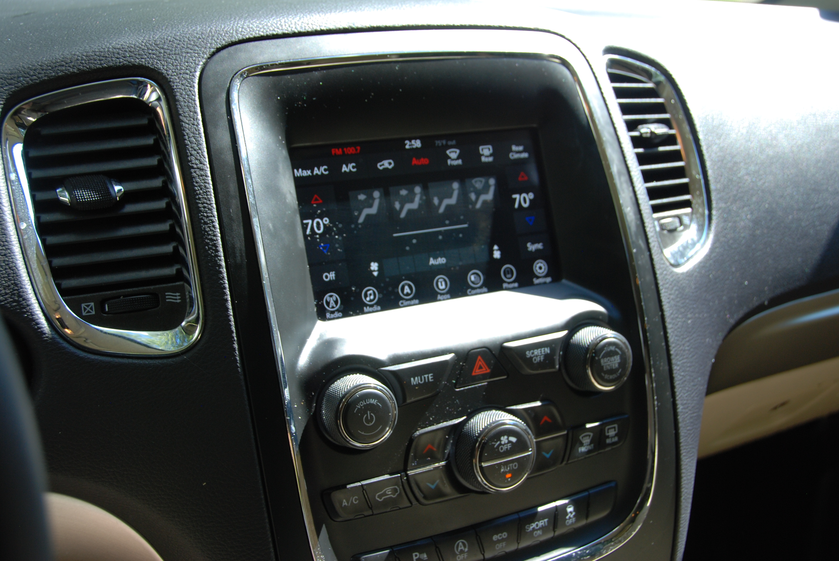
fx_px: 980
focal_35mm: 42
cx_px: 420
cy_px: 280
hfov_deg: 46.3
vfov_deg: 32.0
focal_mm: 28
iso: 200
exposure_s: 1/100
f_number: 5
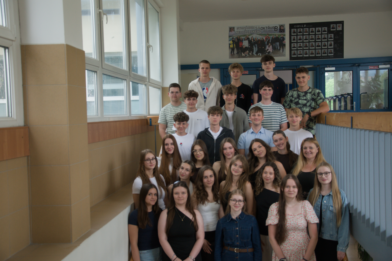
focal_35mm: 45
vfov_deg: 29.8
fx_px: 490
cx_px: 196
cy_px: 130
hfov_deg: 43.6
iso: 400
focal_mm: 30
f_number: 4.2
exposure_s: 1/80
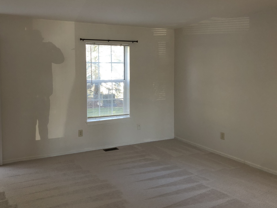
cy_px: 86
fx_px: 272
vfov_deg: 41.6
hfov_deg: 53.9
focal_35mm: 34
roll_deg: +0.9
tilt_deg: -3.8
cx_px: 128
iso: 32
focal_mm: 4
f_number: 1.8
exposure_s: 1/30
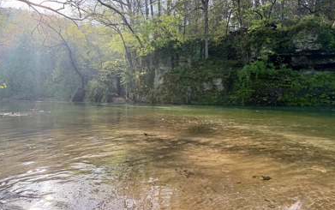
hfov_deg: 70.4
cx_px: 167
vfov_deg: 47.7
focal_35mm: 26
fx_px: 238
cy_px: 107
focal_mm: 6.76
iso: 100
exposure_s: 1/1156
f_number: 1.78
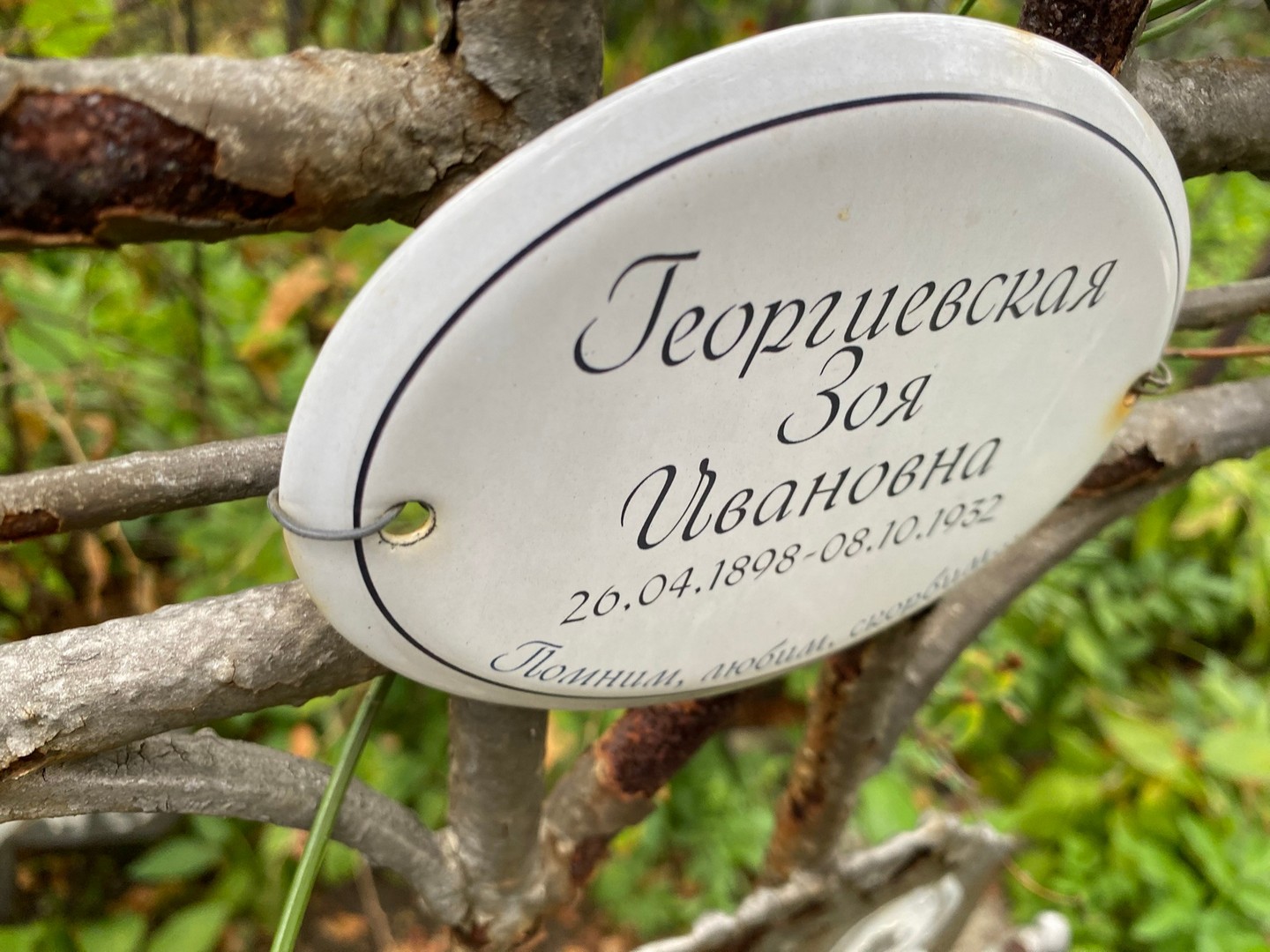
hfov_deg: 69.4
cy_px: 476
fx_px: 917
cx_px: 635
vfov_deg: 54.9
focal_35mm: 25
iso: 64
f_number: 1.8
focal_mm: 4.25
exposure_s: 1/121
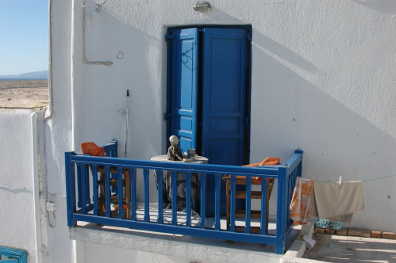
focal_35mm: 42
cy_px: 132
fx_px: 462
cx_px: 198
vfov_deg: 31.9
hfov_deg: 46.4
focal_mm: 28
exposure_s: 1/320
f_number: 9
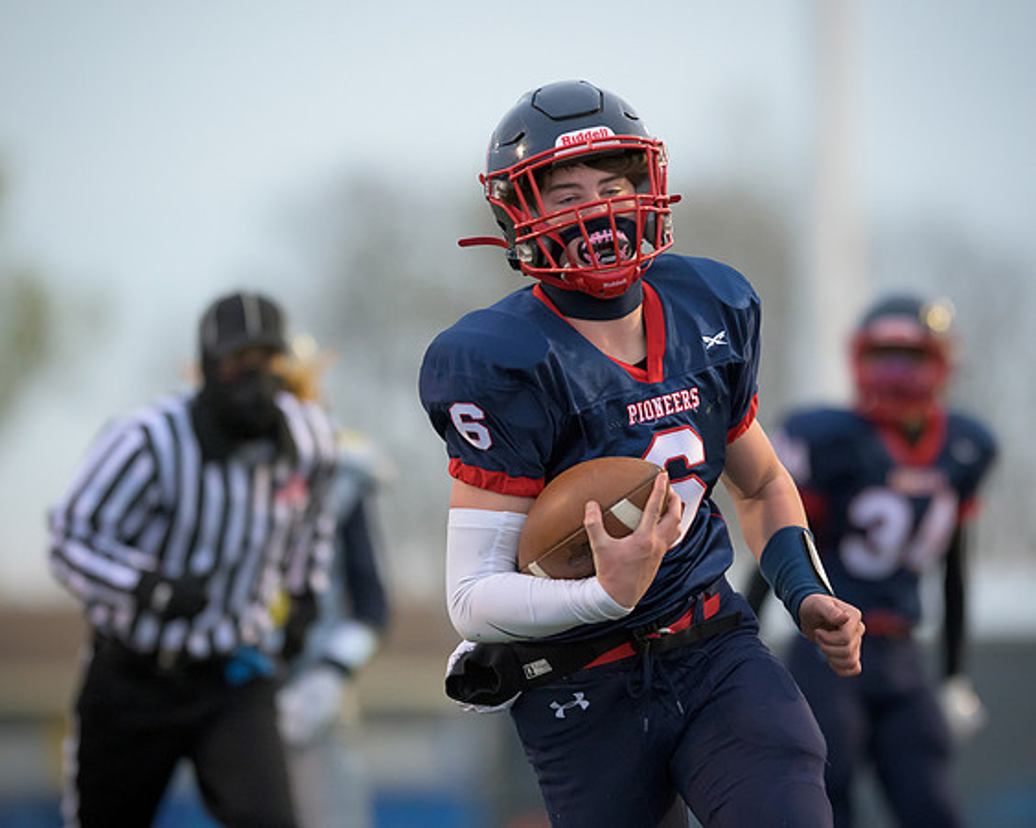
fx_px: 9767
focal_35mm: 319
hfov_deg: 6.1
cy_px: 398
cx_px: 621
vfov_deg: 4.9
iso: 2500
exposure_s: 1/2000
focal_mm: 200
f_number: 2
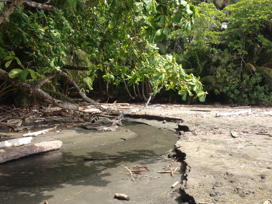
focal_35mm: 35
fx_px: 275
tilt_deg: -4.5
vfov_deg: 40.7
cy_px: 102
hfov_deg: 52.6
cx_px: 136
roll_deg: +0.1
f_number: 2.4
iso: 50
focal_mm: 4.28
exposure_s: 1/665
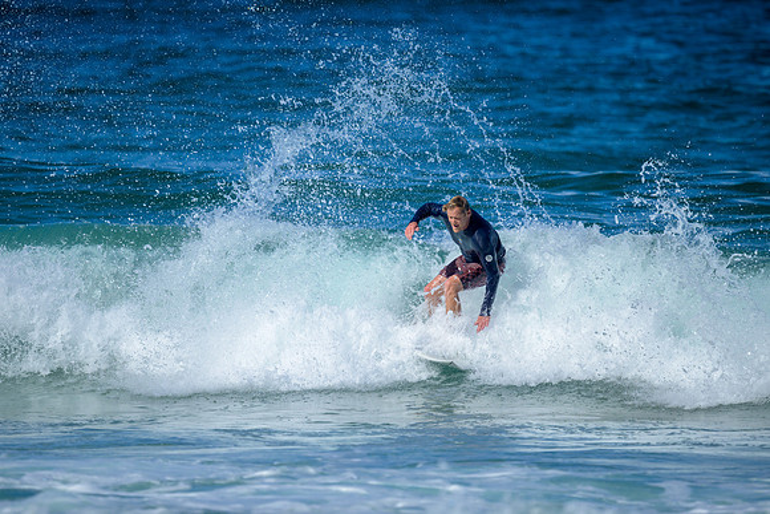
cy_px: 257
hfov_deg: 2.6
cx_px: 385
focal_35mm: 800
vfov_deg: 1.7
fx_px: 17114
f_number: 6.3
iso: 250
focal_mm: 800
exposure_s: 1/2500
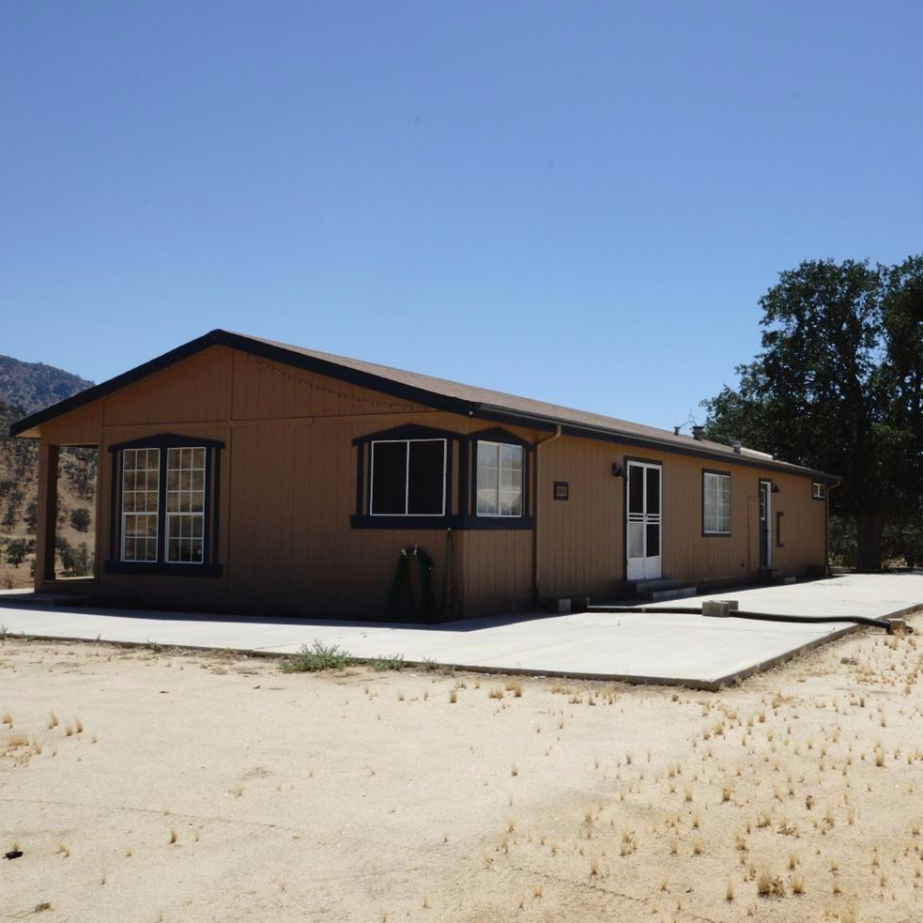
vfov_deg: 47.2
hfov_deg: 46.0
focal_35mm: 35
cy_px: 468
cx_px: 661
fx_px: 1056
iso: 160
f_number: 22
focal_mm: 18
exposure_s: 1/60
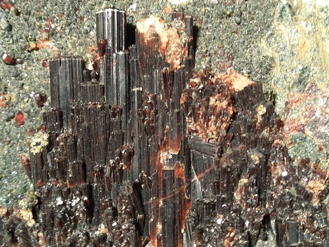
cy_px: 124
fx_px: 247
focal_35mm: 26
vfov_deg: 53.1
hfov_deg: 67.3
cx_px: 164
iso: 179
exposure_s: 1/33.3
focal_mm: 3.54
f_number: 2
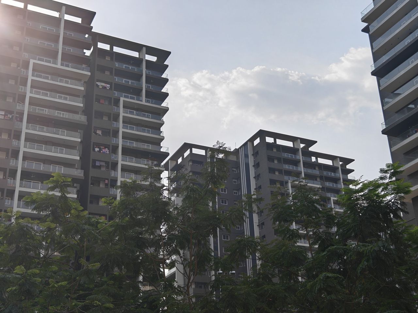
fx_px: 568
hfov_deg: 40.4
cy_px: 156
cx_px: 209
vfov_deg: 30.9
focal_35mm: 47
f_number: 1.8
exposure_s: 1/1548
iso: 50
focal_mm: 8.67
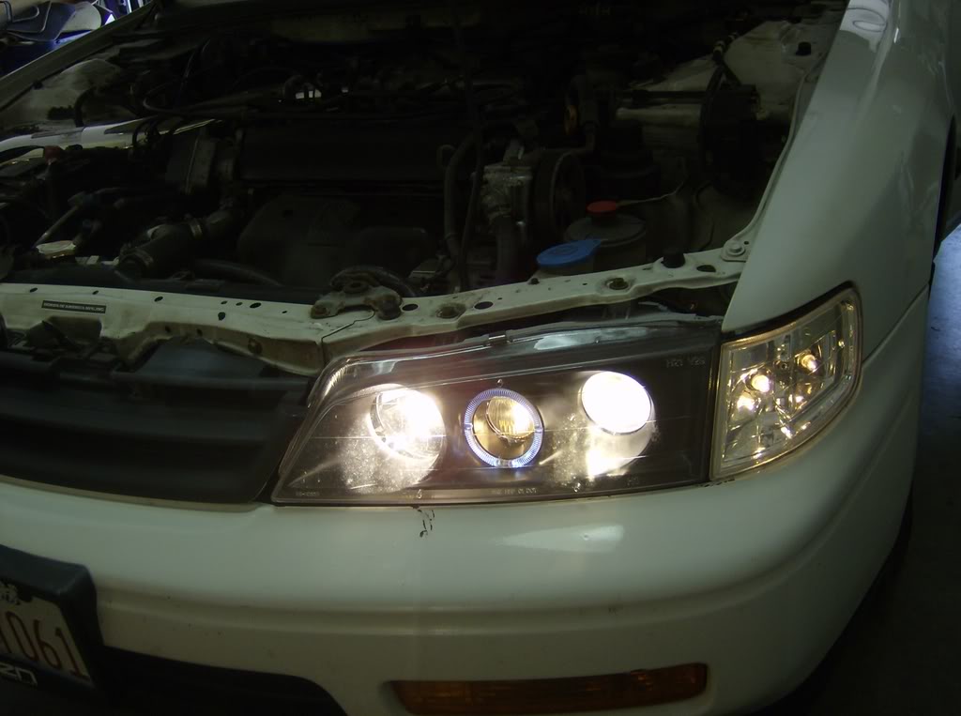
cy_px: 358
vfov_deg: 39.5
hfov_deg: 51.5
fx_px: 997
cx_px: 480
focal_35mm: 36
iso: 100
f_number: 2.8
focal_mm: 6
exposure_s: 1/67.4
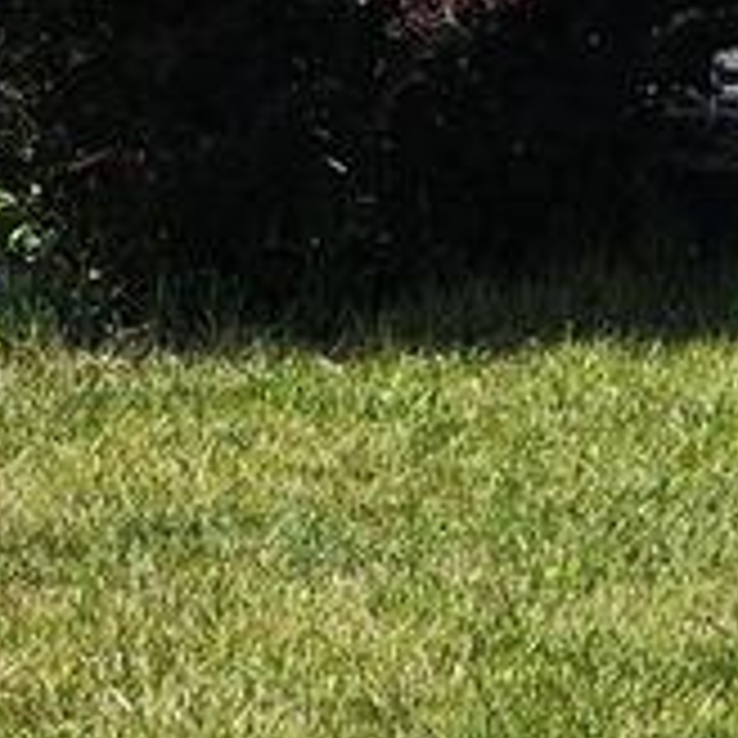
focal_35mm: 179
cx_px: 2020
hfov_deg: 8.5
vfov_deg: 9.5
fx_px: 4318
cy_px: -392
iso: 12
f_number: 1.8
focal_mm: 6.4
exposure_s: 1/1002
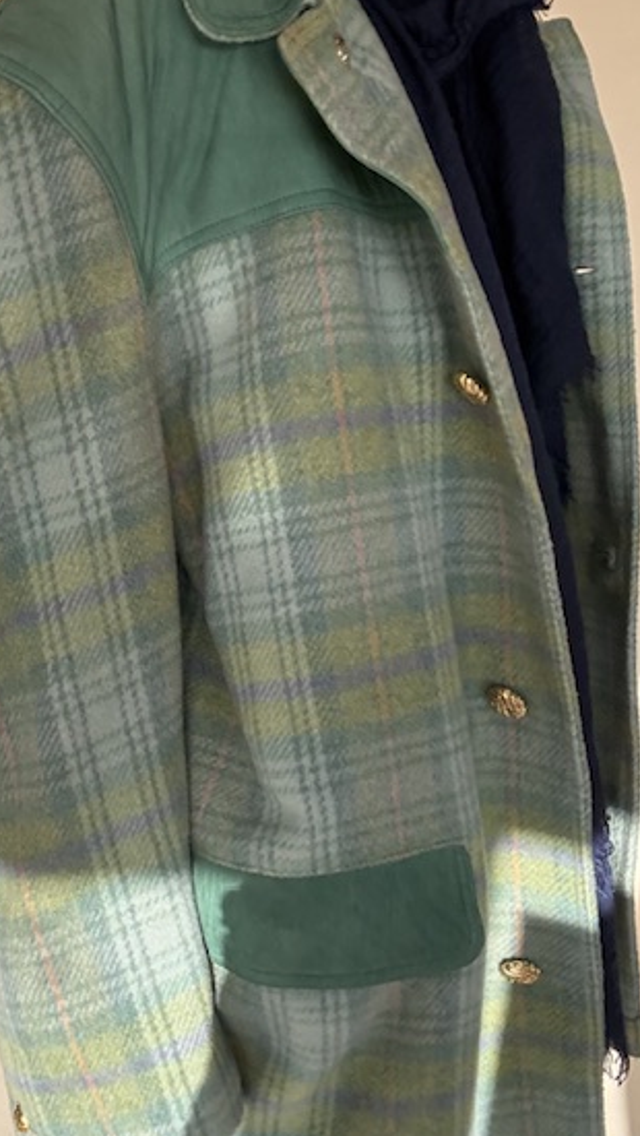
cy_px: 570
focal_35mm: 38
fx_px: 1145
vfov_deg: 52.8
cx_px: 235
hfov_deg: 31.1
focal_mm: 2.69
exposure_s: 1/342
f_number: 1.9
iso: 32
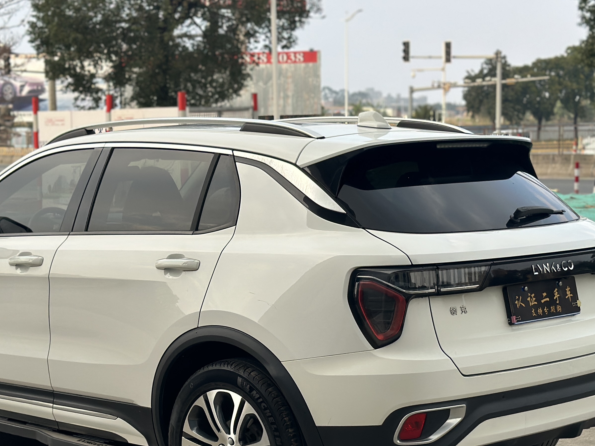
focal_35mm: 81
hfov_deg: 24.1
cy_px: 307
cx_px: 234
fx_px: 1392
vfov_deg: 18.1
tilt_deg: -7.6
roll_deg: +1.0
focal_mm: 6.86
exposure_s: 1/1009
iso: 80
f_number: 1.78
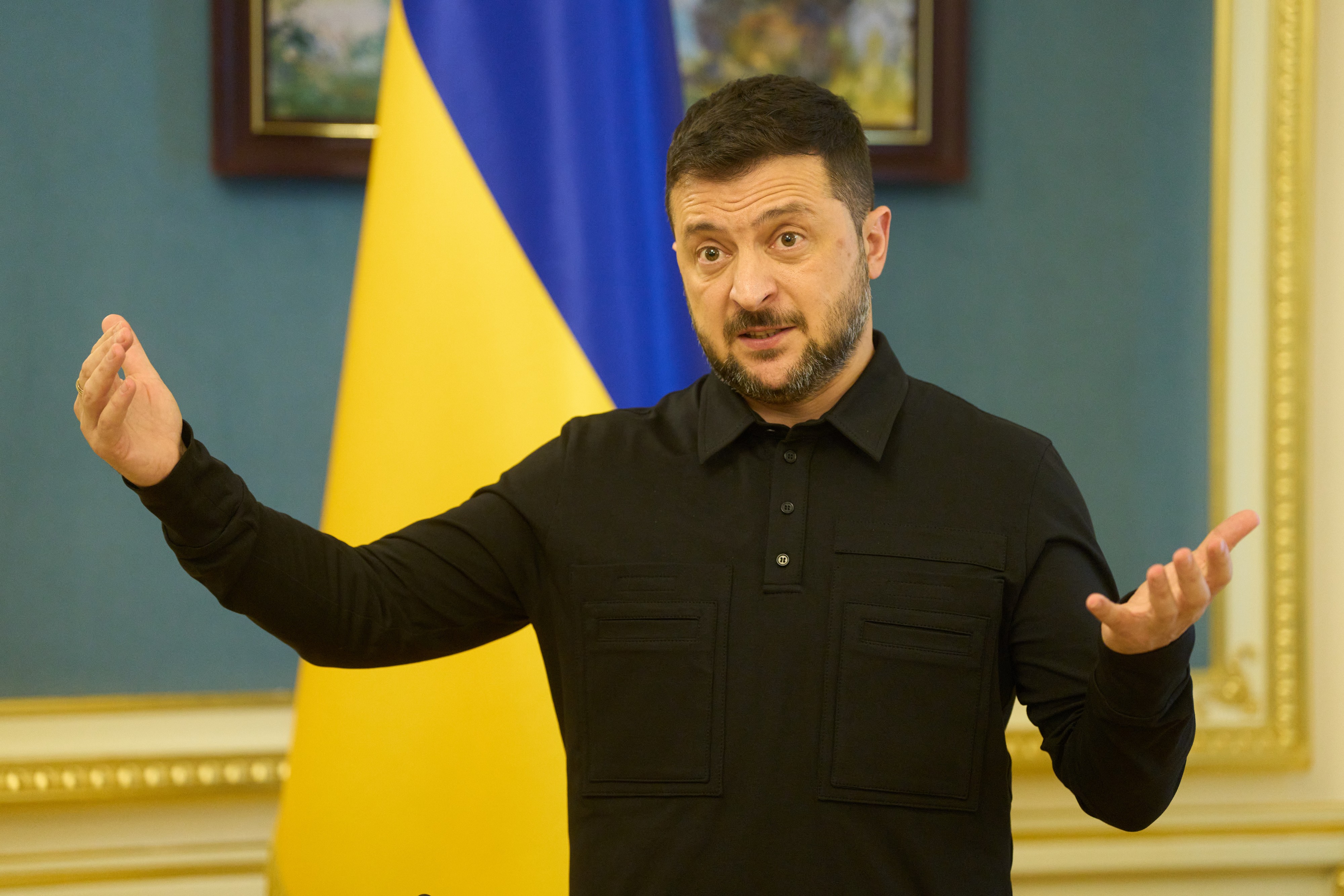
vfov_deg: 10.9
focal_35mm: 126
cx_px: 672
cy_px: 448
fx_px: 4704
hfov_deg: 16.3
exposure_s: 1/320
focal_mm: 126
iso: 5000
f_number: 2.8
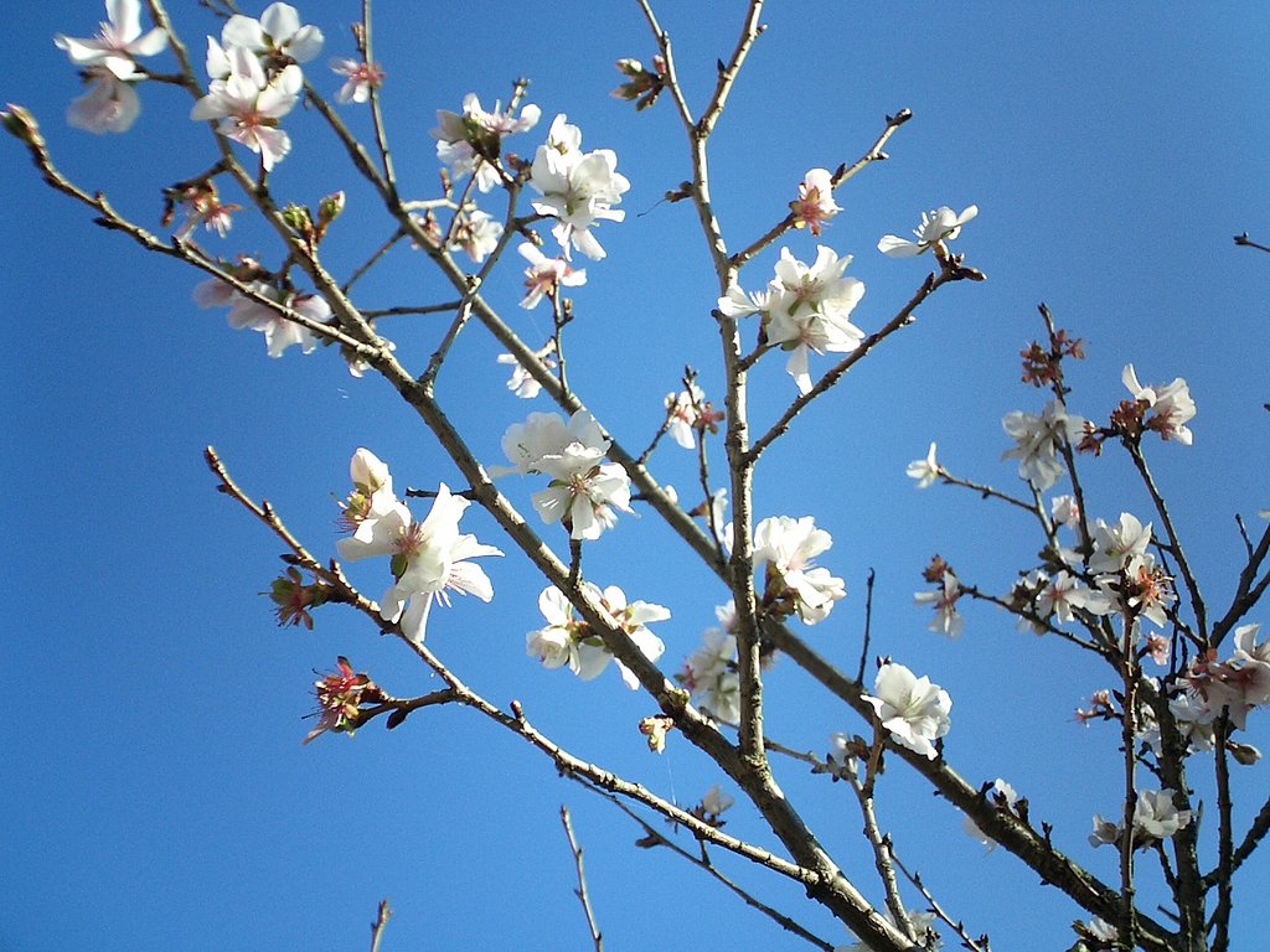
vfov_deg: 38.7
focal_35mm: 37
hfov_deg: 50.1
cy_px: 476
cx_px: 635
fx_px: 1357
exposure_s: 1/640
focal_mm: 5.6
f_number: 3.5
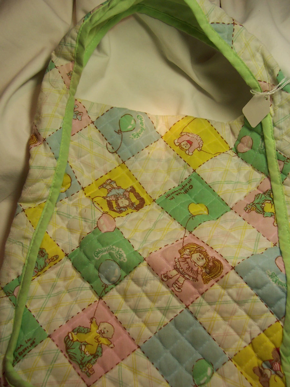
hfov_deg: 38.7
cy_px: 194
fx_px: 413
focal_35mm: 37
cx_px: 145
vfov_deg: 50.1
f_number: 2.8
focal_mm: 5.6
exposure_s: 1/90
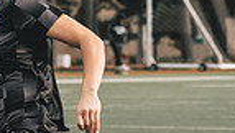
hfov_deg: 3.7
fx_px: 3583
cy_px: 137
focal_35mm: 574
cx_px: -41
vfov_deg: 2.1
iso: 800
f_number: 6.3
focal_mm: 122
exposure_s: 1/800
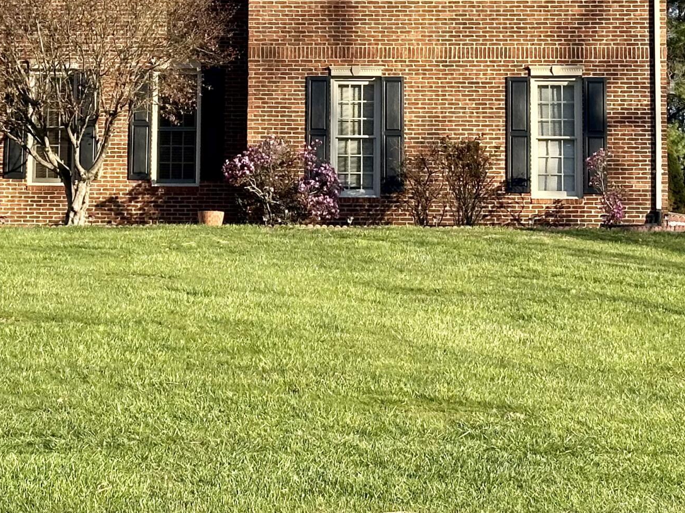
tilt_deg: +7.6
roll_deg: -1.2
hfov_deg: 17.8
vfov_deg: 13.4
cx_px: 201
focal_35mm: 110
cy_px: 105
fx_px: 2176
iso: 64
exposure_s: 1/1590
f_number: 1.78
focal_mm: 6.86
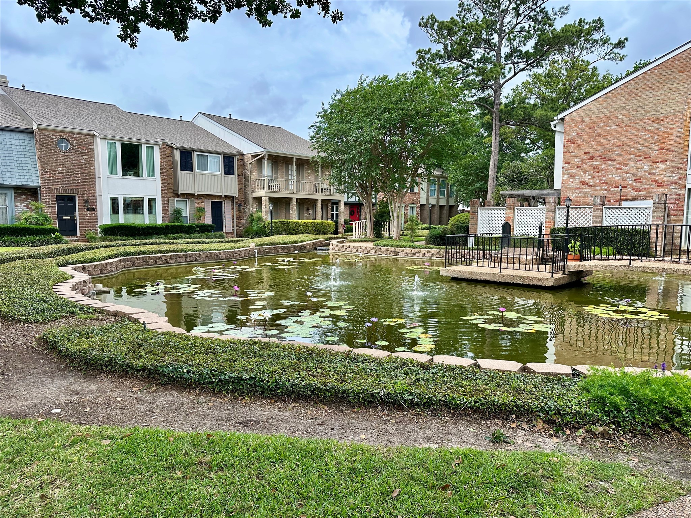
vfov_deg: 56.8
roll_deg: +0.0
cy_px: 259
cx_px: 346
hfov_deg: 71.6
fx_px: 479
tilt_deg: -4.8
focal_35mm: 24
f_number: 1.78
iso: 80
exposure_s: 1/1779
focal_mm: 6.86
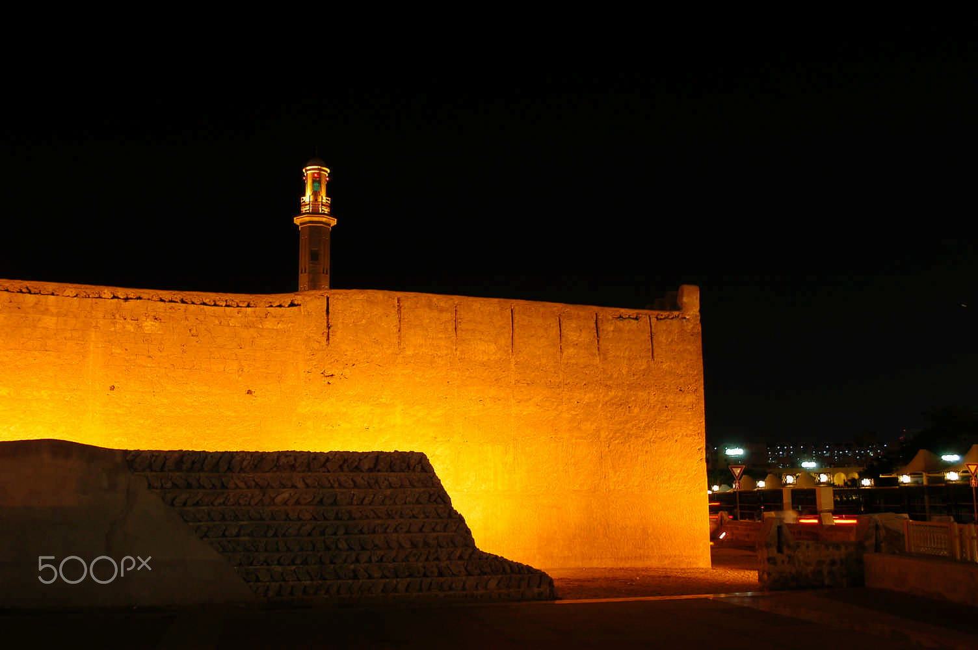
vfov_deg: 36.8
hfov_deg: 53.2
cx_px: 489
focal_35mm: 36
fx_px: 977
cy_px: 325
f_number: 5.6
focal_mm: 24
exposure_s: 1/1.5
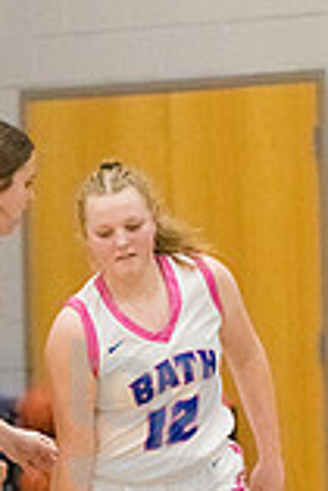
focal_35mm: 459
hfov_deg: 3.0
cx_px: 144
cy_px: 425
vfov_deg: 4.5
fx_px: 6259
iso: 10000
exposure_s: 1/1600
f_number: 4.5
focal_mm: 160
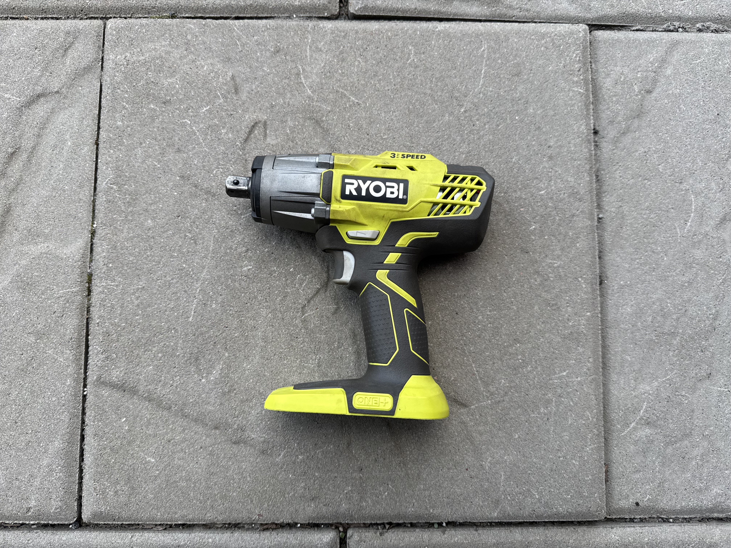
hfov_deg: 71.6
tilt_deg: -88.4
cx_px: 366
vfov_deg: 56.8
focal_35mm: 24
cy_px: 274
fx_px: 507
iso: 80
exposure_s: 1/539
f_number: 1.78
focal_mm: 6.76
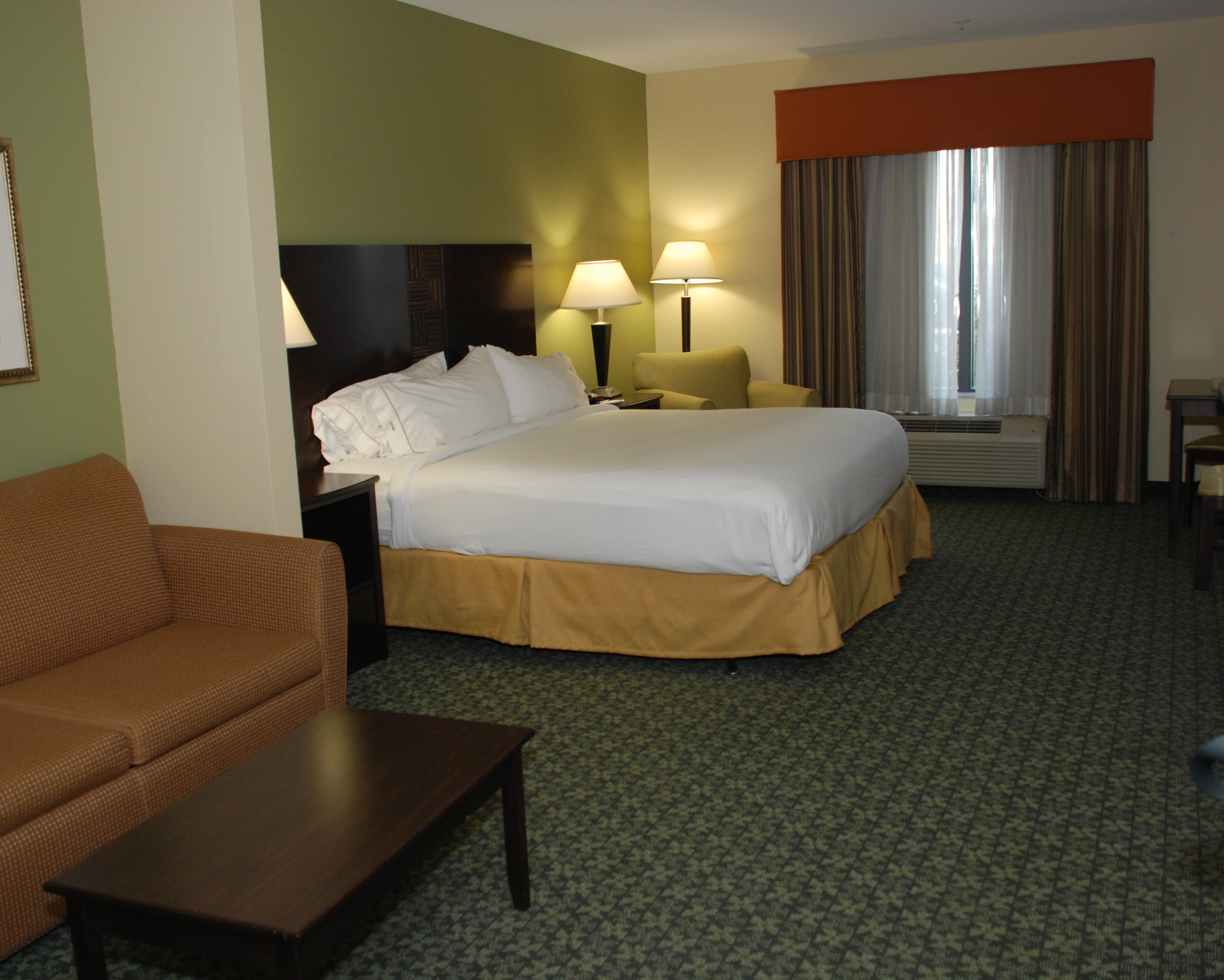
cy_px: 490
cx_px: 620
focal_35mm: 34
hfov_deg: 52.8
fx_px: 1232
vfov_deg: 43.4
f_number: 4
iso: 400
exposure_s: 1/60
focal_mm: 20
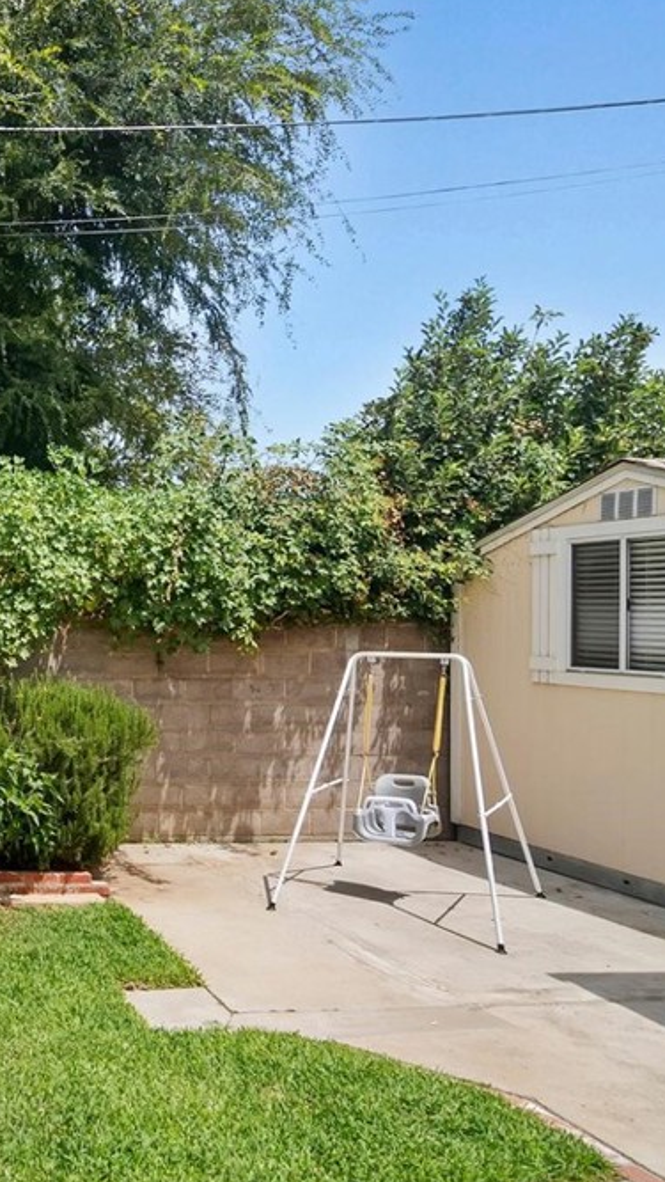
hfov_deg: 31.5
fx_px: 908
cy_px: 587
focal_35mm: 29
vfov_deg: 66.1
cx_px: -190
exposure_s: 1/400
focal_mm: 12
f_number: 9
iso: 160
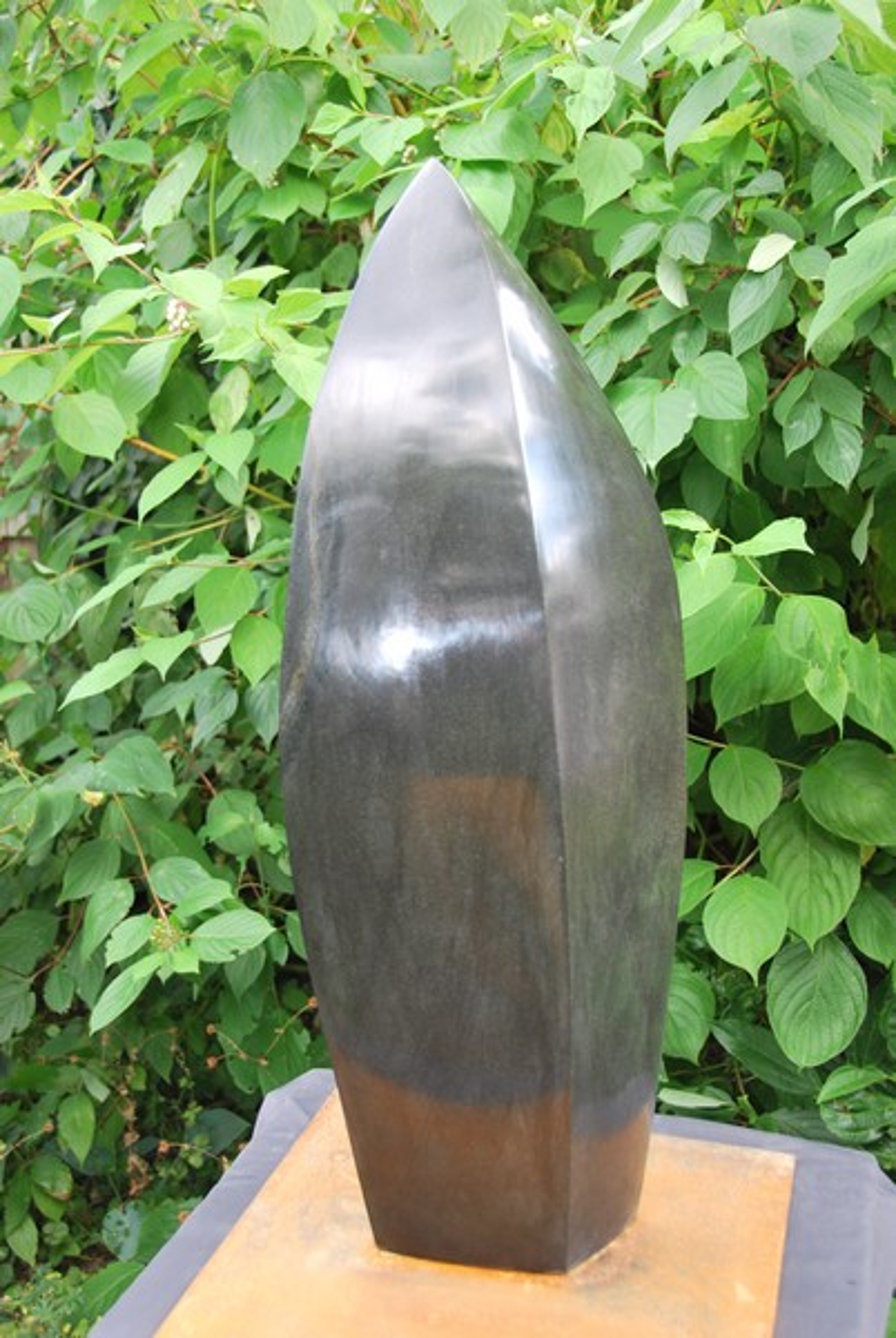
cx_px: 448
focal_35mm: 44
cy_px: 669
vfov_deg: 44.9
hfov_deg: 30.9
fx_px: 1618
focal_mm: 29
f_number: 4.2
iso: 200
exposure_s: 1/60
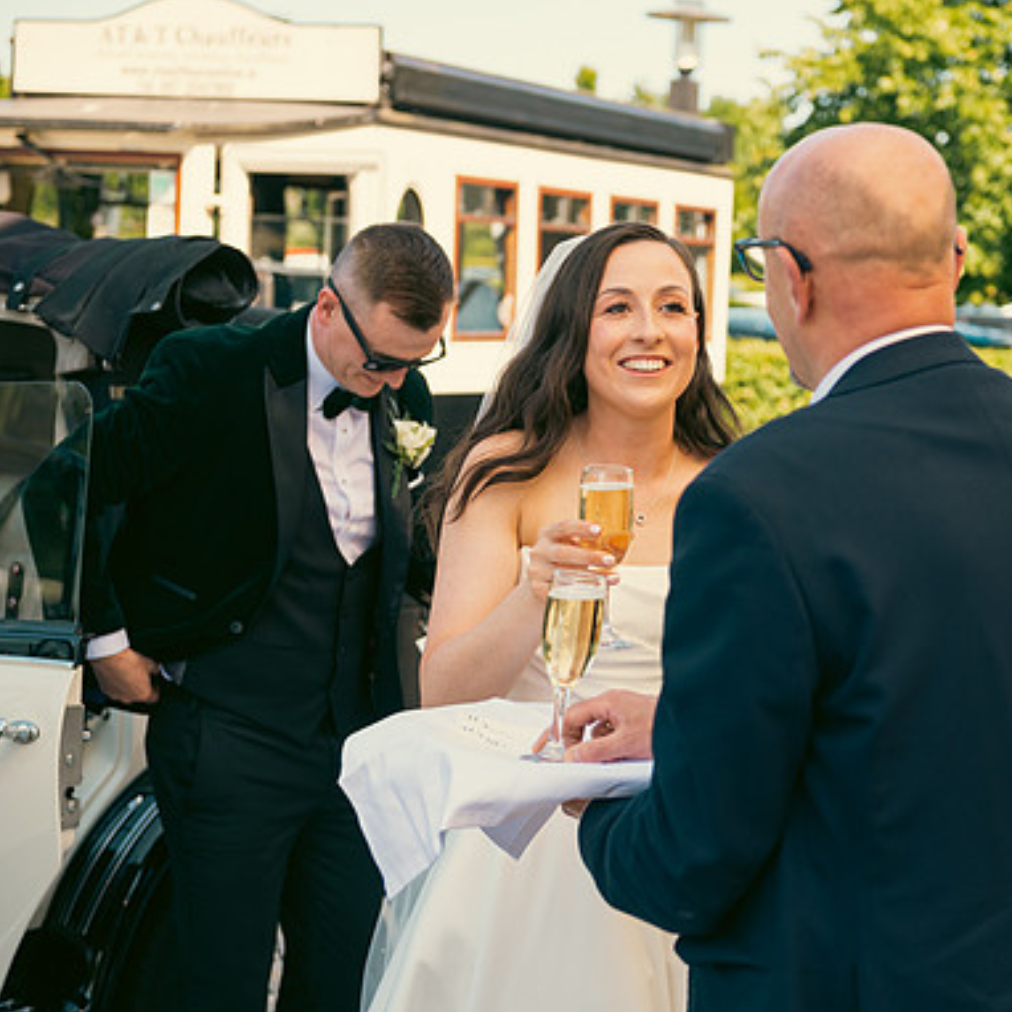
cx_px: 734
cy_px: 502
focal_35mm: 71
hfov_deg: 24.1
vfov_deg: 24.3
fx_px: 2348
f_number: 3.5
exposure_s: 1/400
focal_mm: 55
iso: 125
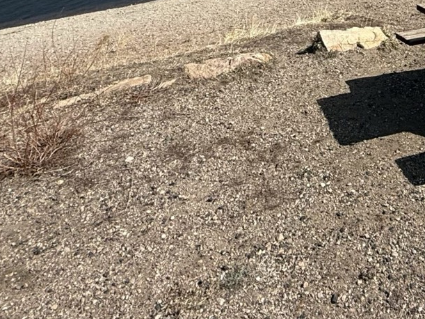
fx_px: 540
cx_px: 424
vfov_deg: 28.2
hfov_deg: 38.3
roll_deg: +2.0
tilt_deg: -9.2
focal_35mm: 44
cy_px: -74
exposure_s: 1/3125
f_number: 2.2
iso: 50
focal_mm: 2.22
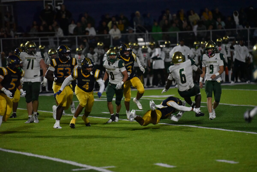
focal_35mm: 200
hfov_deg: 10.3
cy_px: 86
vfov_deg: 6.9
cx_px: 128
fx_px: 1428
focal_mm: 200
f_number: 2.8
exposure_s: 1/3200
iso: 12800
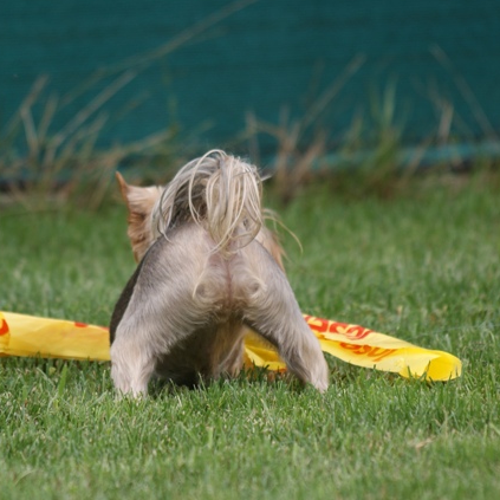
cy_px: 251
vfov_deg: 5.0
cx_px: 174
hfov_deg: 5.0
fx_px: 5671
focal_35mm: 347
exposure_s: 1/320
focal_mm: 180
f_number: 4.5
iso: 100
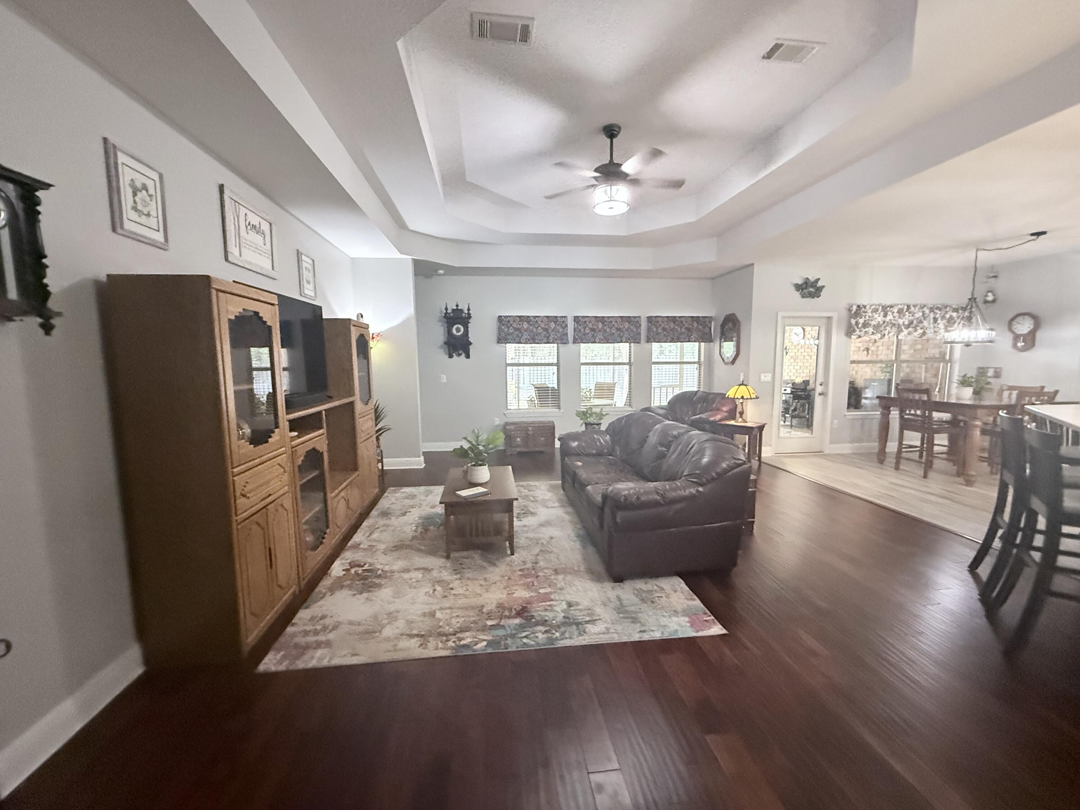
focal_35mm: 14
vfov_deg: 85.7
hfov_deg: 102.1
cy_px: 405
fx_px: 437
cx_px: 540
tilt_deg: -5.7
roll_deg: +1.4
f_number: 2.2
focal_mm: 2.22
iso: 800
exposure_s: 1/60
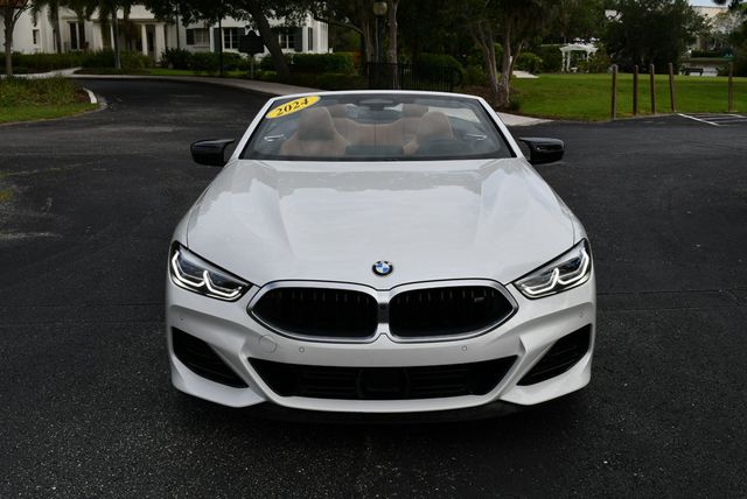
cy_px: 250
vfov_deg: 30.6
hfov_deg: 44.5
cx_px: 374
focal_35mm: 44
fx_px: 914
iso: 100
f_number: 9
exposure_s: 1/320
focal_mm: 22
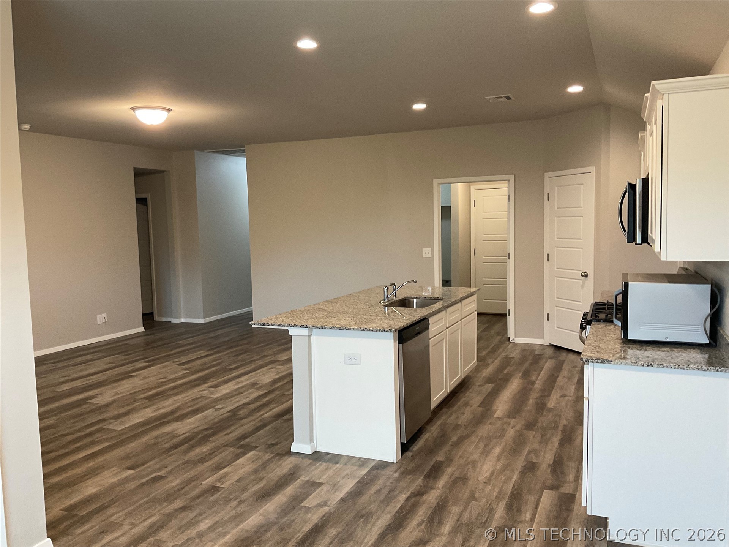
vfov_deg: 48.2
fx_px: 611
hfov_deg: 61.7
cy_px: 274
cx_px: 364
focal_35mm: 29
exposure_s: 1/60
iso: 125
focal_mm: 3
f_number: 1.8
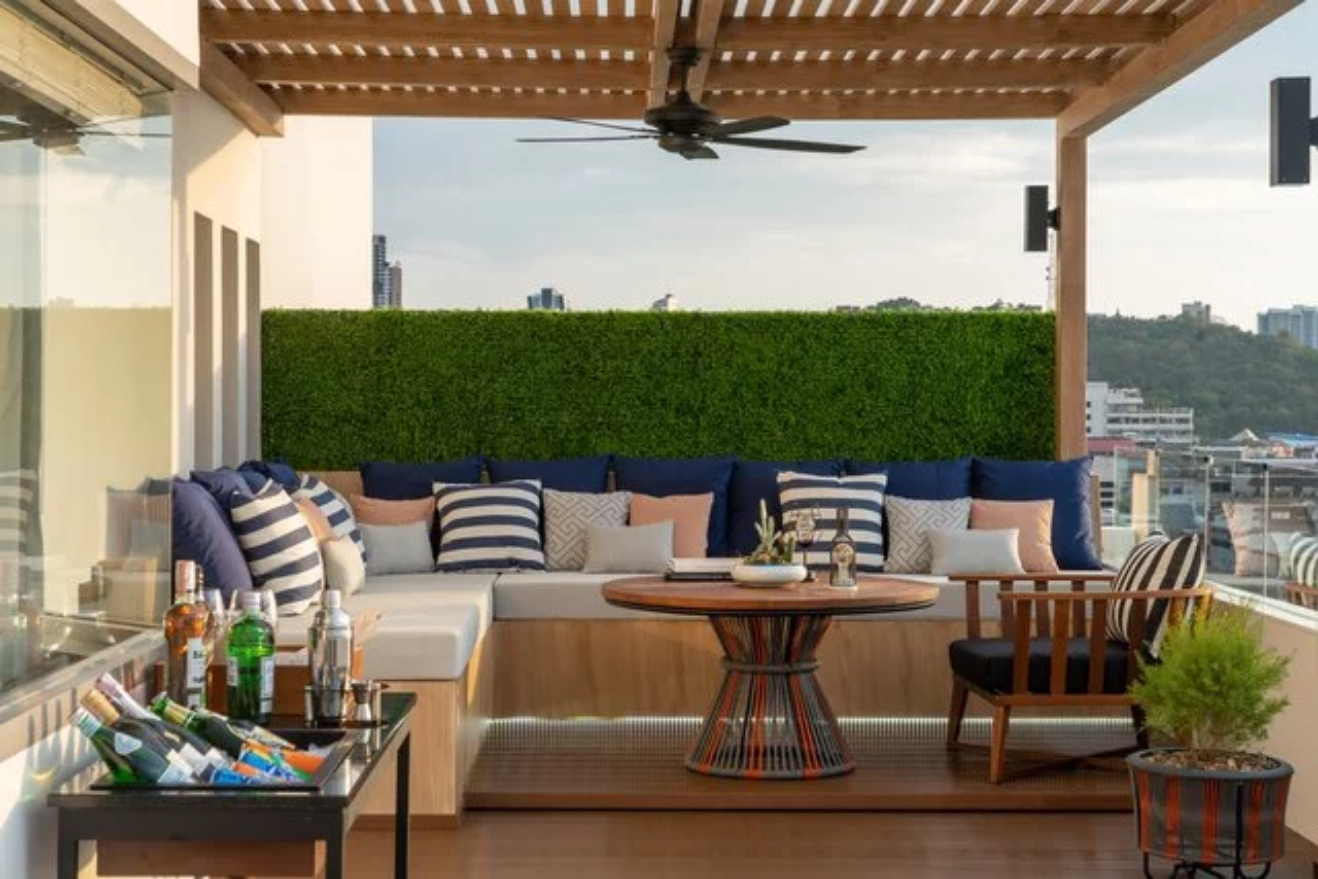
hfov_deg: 33.9
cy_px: 440
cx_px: 659
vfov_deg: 23.0
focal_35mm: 59
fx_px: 2160
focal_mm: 59
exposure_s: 1/15
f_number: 11
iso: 100
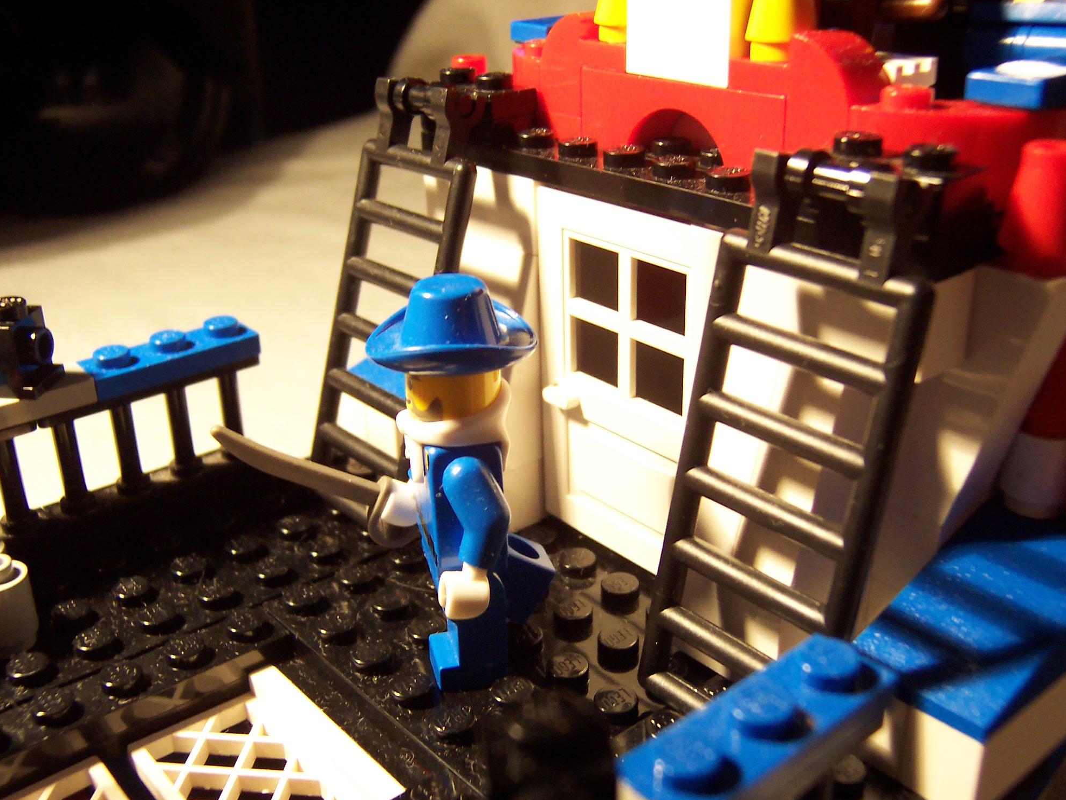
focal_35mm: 37
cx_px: 529
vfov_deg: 38.7
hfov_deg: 50.1
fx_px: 1139
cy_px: 392
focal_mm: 5.6
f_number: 2.8
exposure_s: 1/30
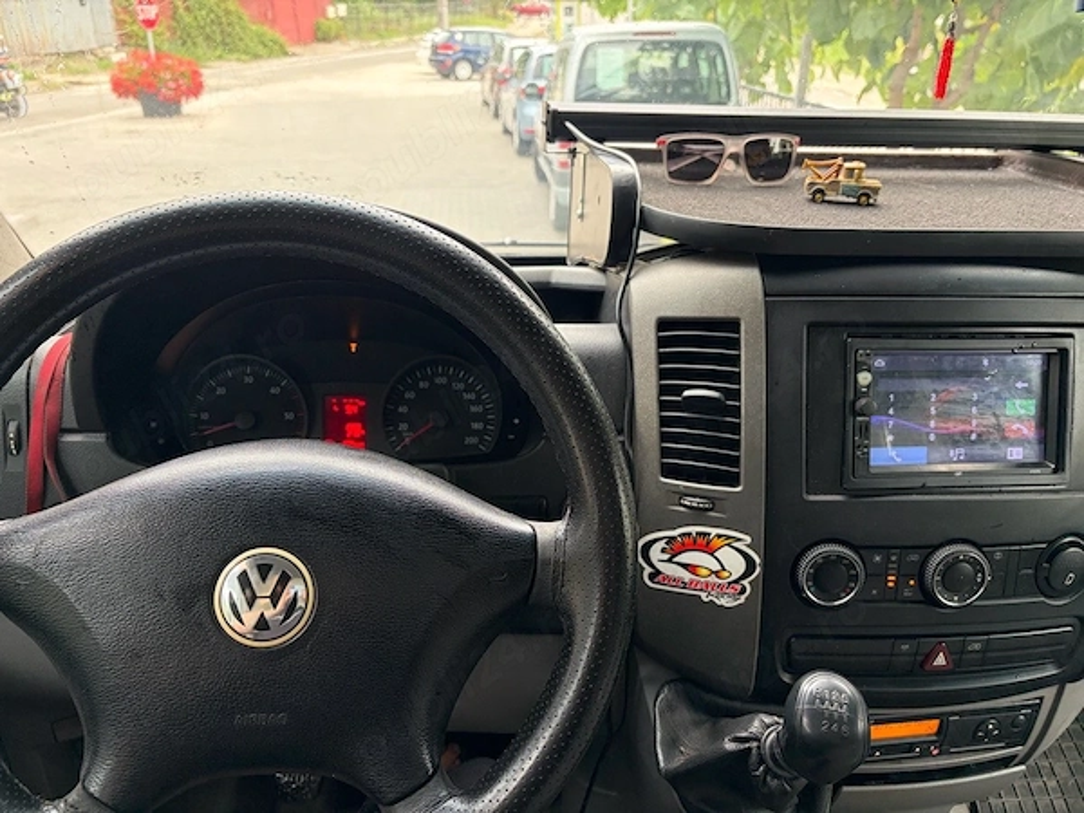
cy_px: 406
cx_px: 542
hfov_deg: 67.3
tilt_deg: -27.5
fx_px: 814
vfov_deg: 53.1
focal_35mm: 26
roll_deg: +0.5
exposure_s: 1/79
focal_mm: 5.96
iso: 125
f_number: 1.6
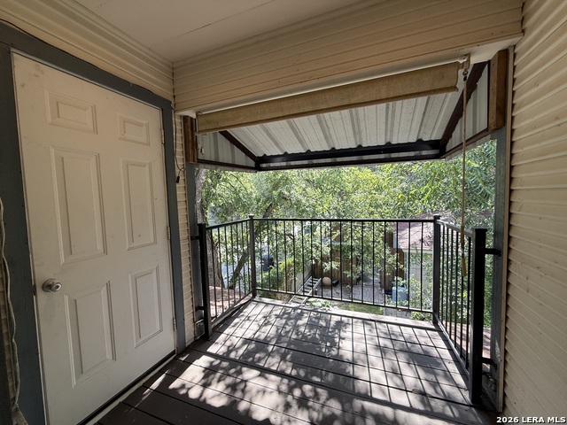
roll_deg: +0.7
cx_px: 284
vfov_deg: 85.7
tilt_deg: -2.8
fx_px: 229
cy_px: 212
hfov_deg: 102.1
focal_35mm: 14
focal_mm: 2.22
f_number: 2.2
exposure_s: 1/174
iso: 50
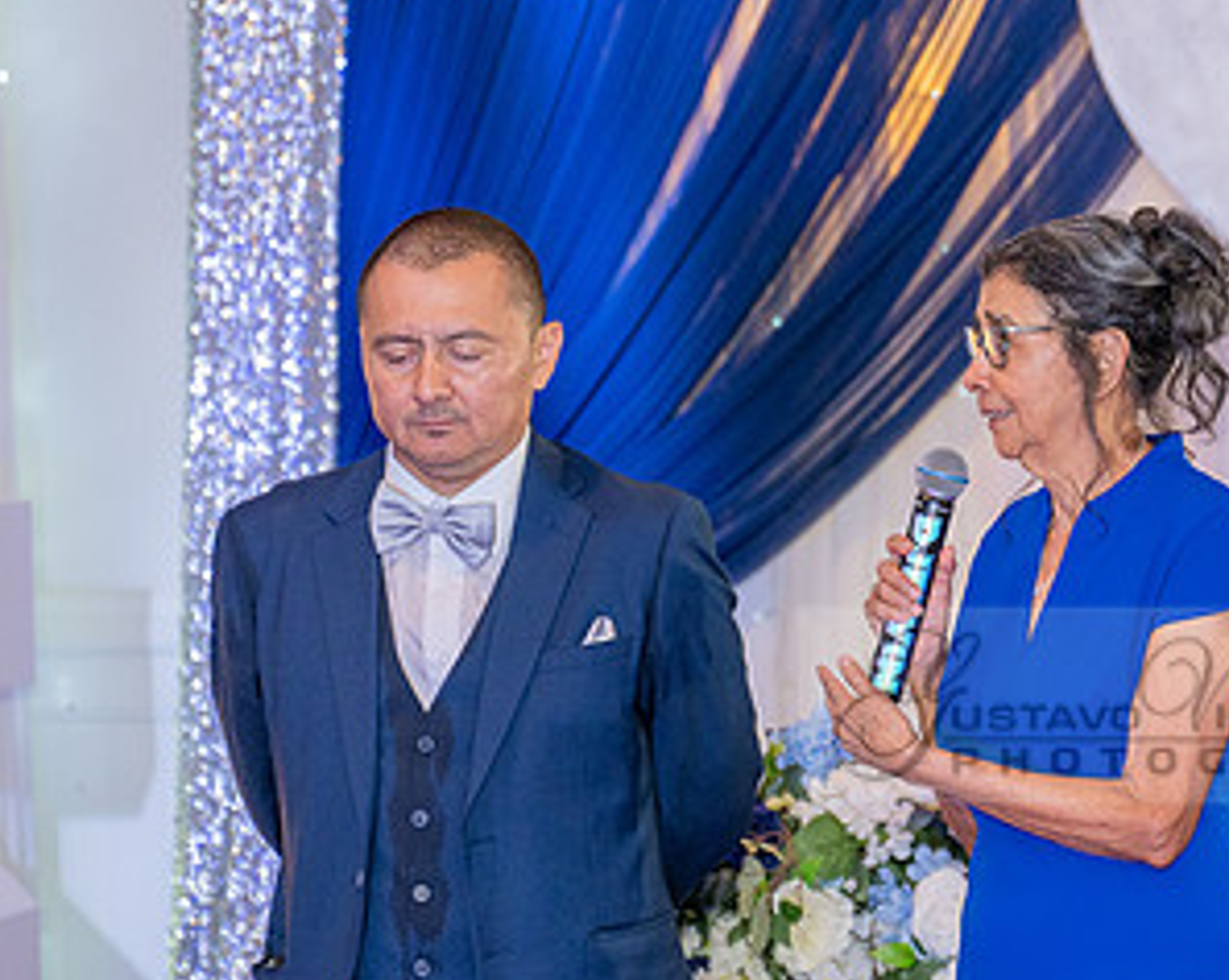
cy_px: 476
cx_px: 910
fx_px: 6105
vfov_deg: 9.2
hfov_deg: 11.5
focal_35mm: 168
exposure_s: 1/200
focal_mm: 70
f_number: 2.8
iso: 1000
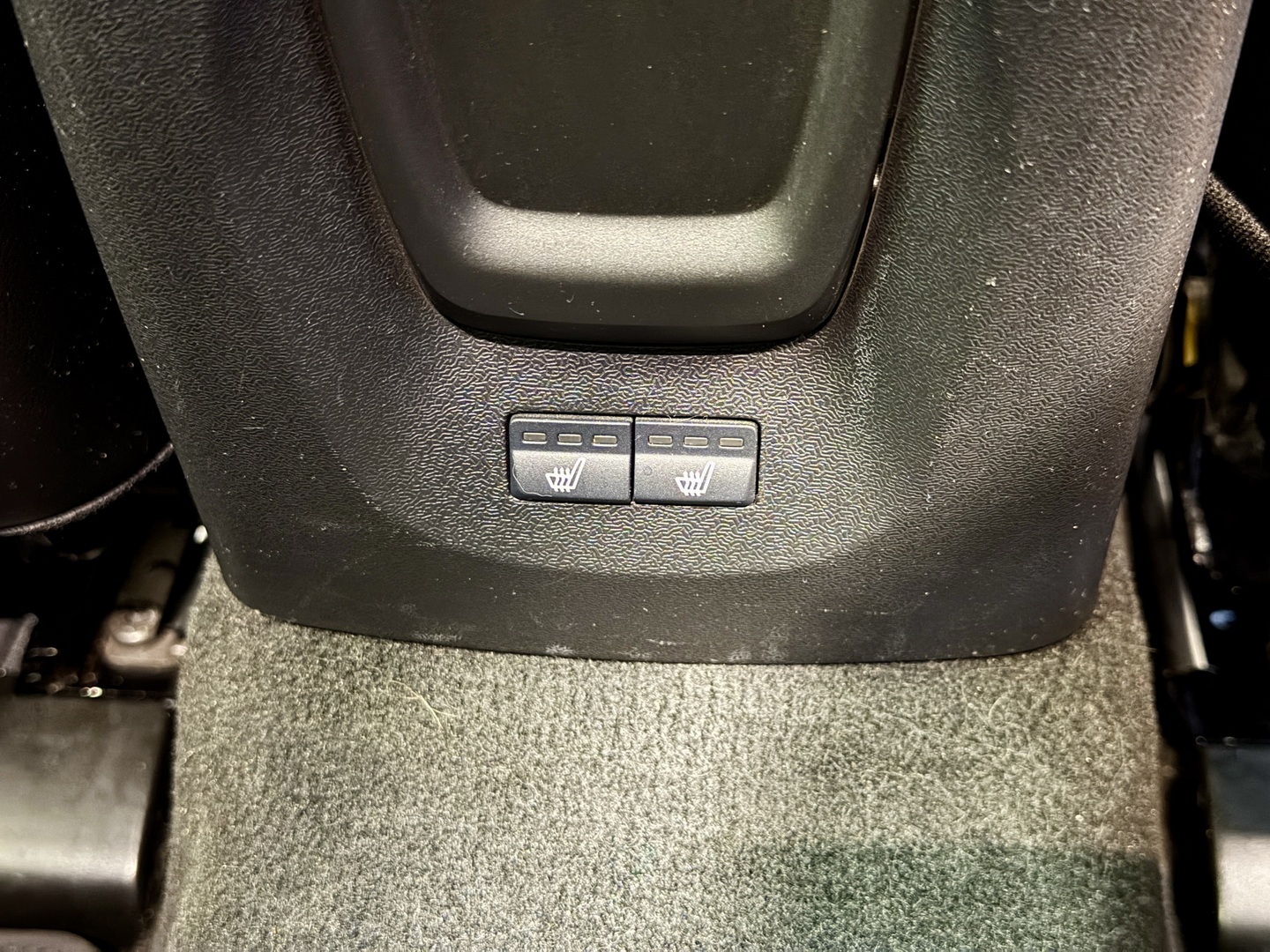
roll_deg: +1.6
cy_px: 476
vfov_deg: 30.3
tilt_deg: -37.6
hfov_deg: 39.7
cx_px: 635
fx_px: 1761
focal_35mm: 48
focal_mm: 6.76
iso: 500
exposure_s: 1/2
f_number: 1.78
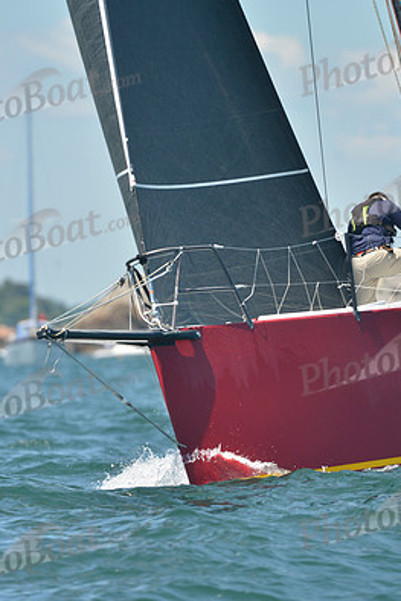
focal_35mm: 559
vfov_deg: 3.7
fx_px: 9331
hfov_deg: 2.5
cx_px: 220
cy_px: 299
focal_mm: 380
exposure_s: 1/1250
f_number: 5.6
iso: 280
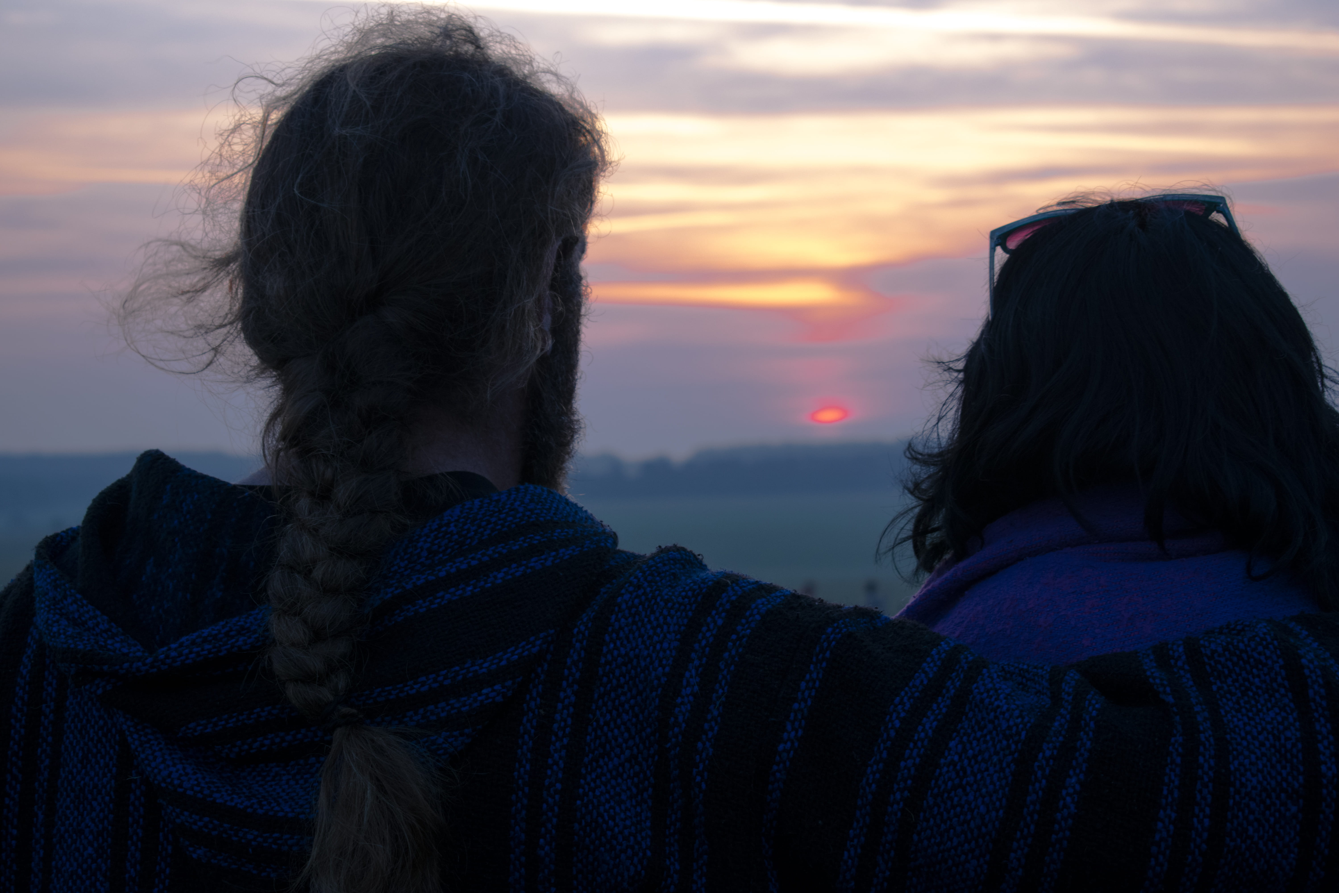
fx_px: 3068
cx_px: 670
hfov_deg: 24.6
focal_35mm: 82
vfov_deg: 16.6
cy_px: 446
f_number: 5.6
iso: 400
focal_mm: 55
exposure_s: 1/100
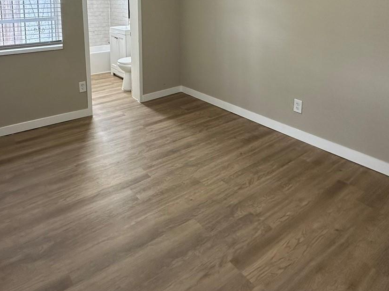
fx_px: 303
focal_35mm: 27
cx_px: 163
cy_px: 31
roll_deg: +0.5
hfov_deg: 64.9
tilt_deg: -6.2
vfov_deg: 46.5
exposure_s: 1/60
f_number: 2.2
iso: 160
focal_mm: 2.22
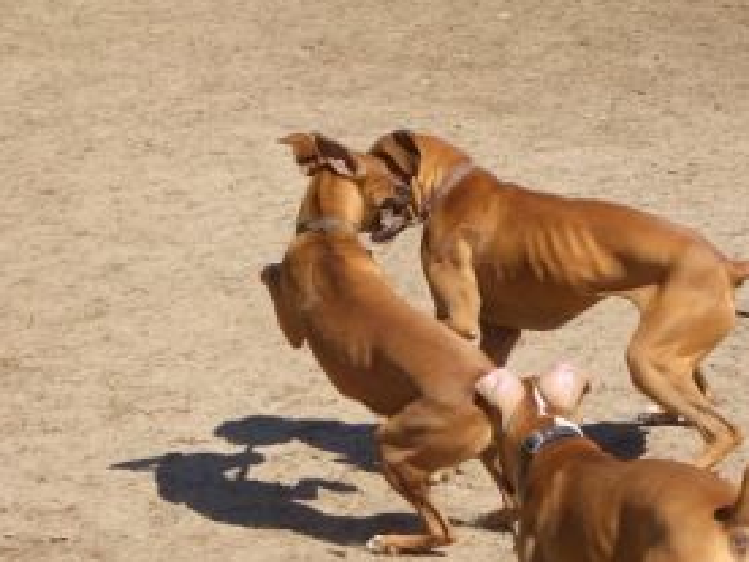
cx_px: 475
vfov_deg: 9.8
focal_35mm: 152
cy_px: 345
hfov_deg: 13.0
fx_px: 3289
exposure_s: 1/320
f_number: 4.8
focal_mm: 17.4
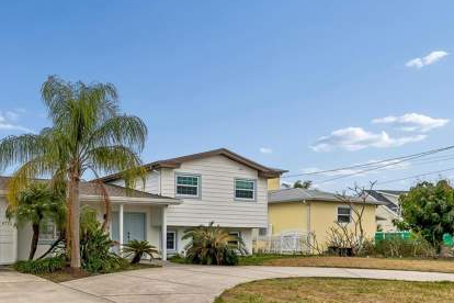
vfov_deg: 43.9
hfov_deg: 55.9
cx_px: 53
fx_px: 366
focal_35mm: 29
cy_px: 217
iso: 100
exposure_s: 1/800
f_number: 7.1
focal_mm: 10
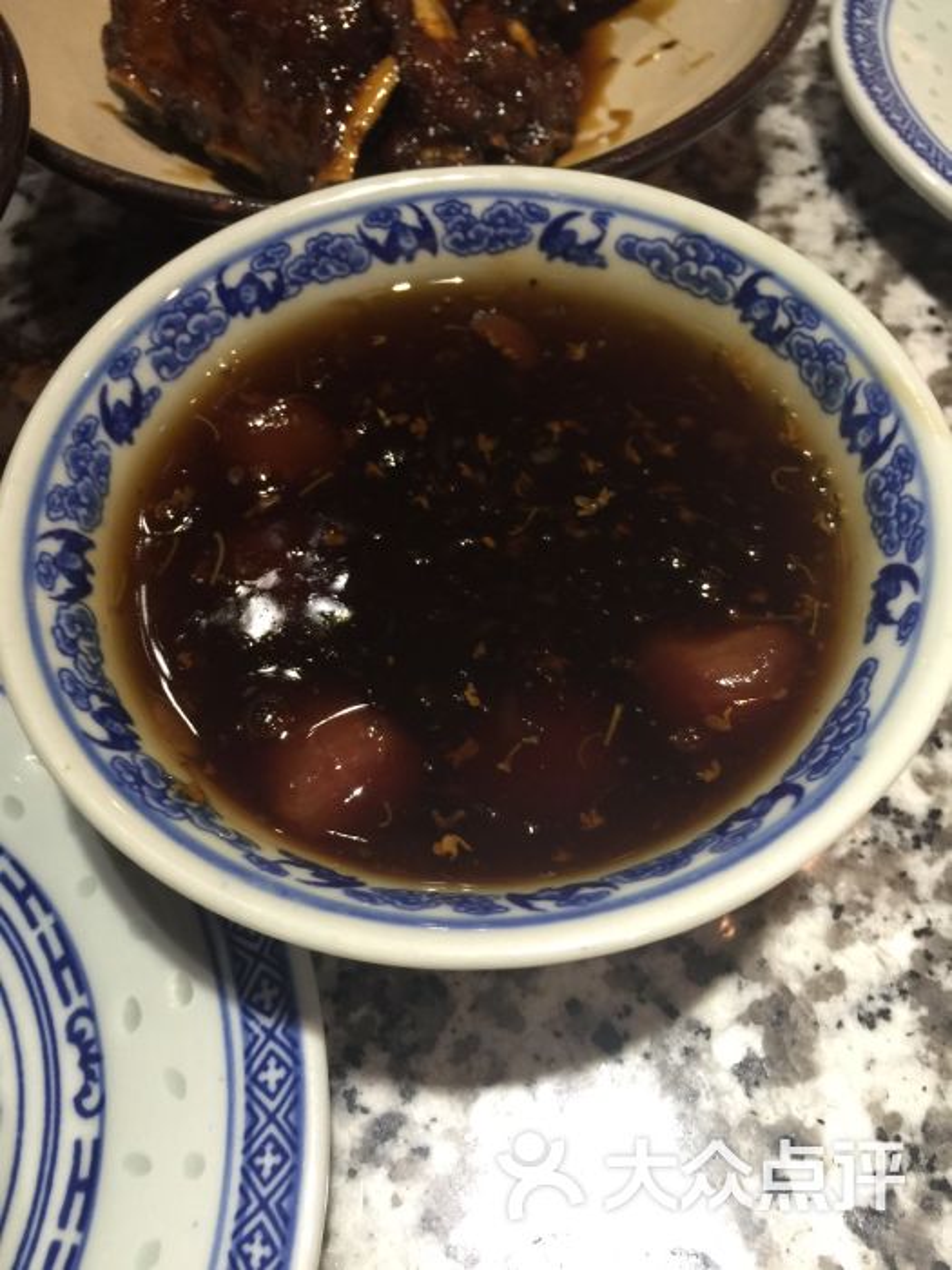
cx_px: 476
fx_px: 1063
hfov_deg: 48.2
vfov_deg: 61.7
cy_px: 635
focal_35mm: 29
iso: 50
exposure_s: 1/17
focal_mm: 4.15
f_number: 2.2
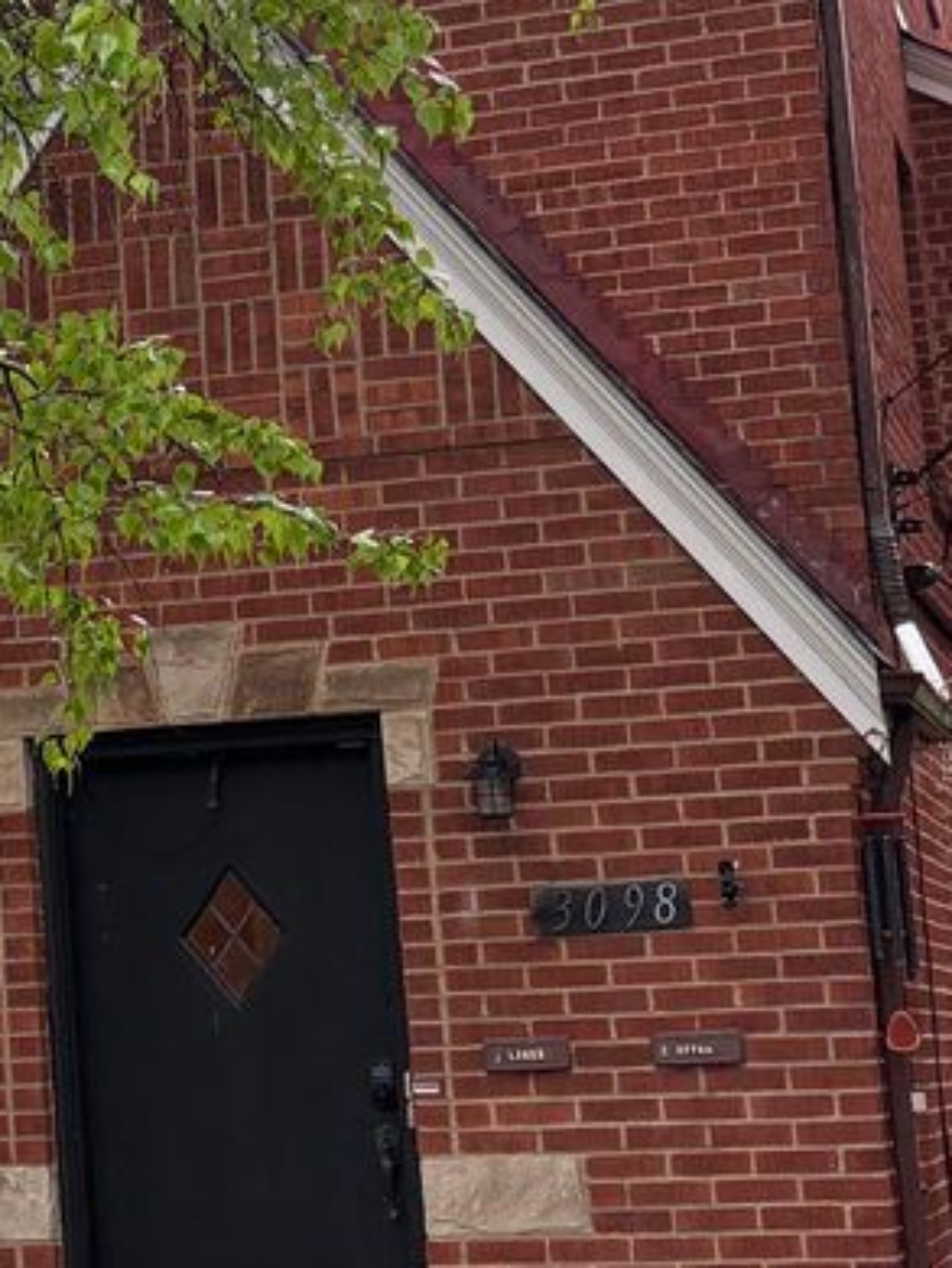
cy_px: 354
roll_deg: +2.0
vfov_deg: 19.5
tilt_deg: +12.2
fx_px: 3663
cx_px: -362
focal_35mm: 100
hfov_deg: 14.1
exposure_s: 1/189
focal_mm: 5.96
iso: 64
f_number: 1.6
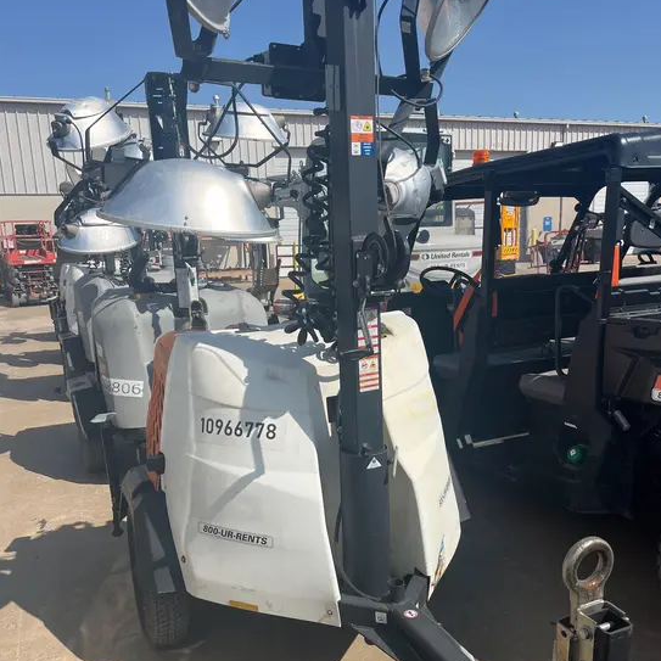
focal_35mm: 31
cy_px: 394
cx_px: 332
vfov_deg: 52.2
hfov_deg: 52.5
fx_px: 670
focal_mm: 5.1
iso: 50
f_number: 1.6
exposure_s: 1/5076
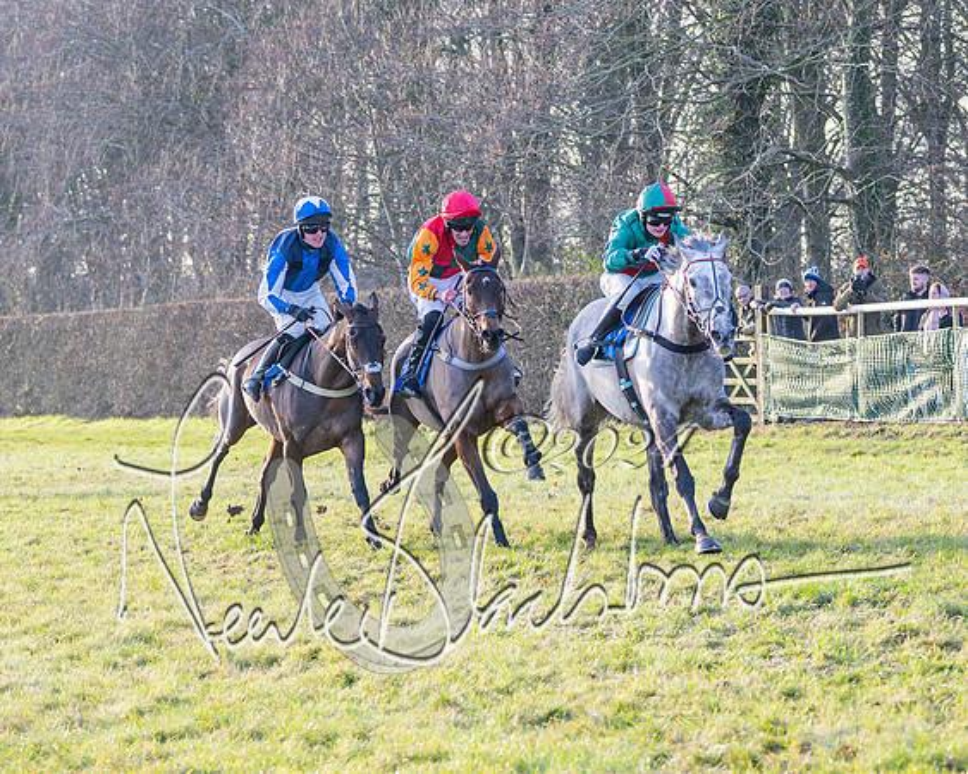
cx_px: 607
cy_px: 430
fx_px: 4551
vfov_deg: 9.7
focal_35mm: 159
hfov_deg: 12.1
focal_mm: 59
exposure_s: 1/2000
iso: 800
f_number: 2.8
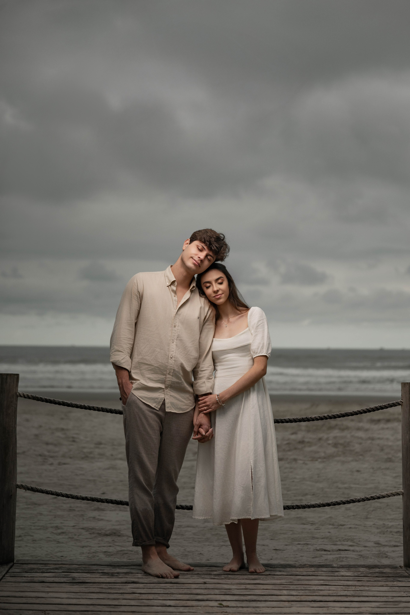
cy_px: 308
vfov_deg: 28.8
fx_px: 1196
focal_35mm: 70
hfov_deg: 19.5
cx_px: 205
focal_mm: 70
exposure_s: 1/5000
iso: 250
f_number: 2.8
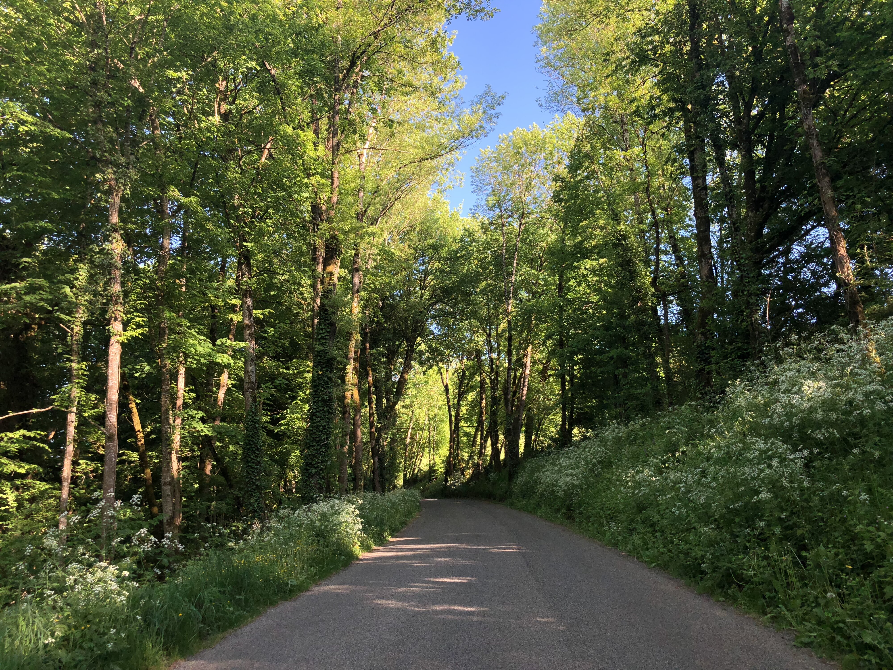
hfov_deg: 63.4
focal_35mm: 28
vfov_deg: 49.7
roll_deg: +3.8
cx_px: 446
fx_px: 722
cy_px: 335
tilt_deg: +13.2
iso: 20
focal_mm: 4
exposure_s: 1/448
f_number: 1.8
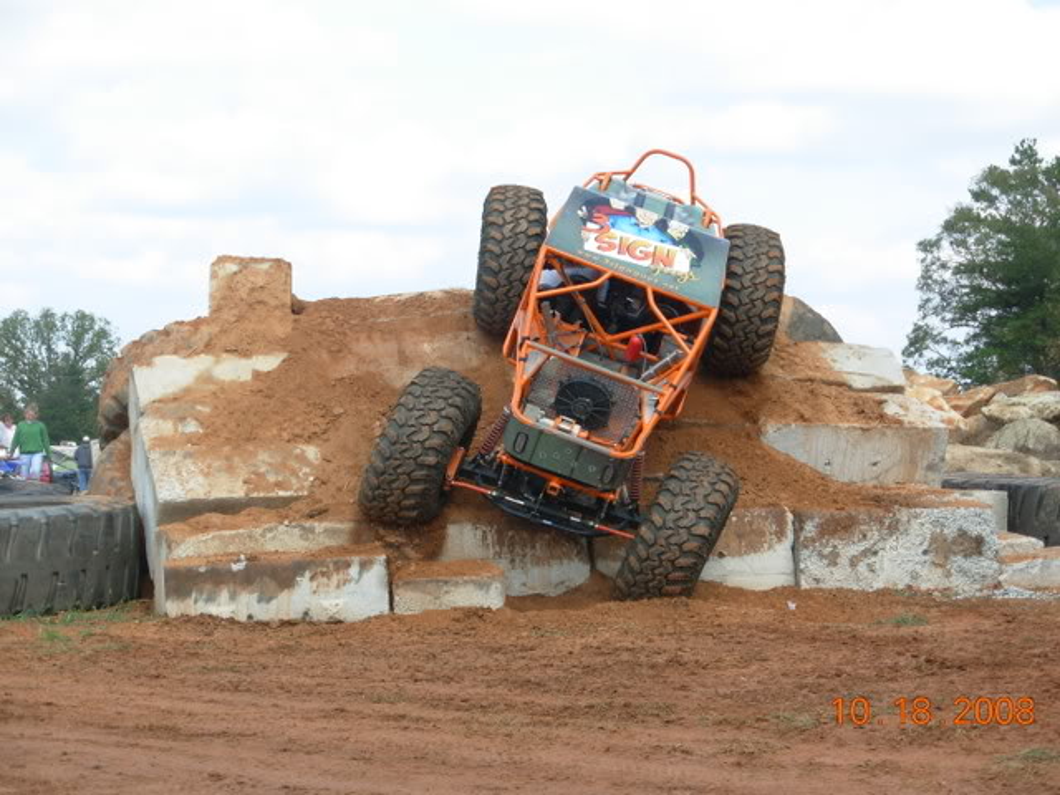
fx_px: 2940
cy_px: 398
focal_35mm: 96
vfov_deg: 15.4
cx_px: 530
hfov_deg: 20.4
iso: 50
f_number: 3.9
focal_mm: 15.9
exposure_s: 1/304
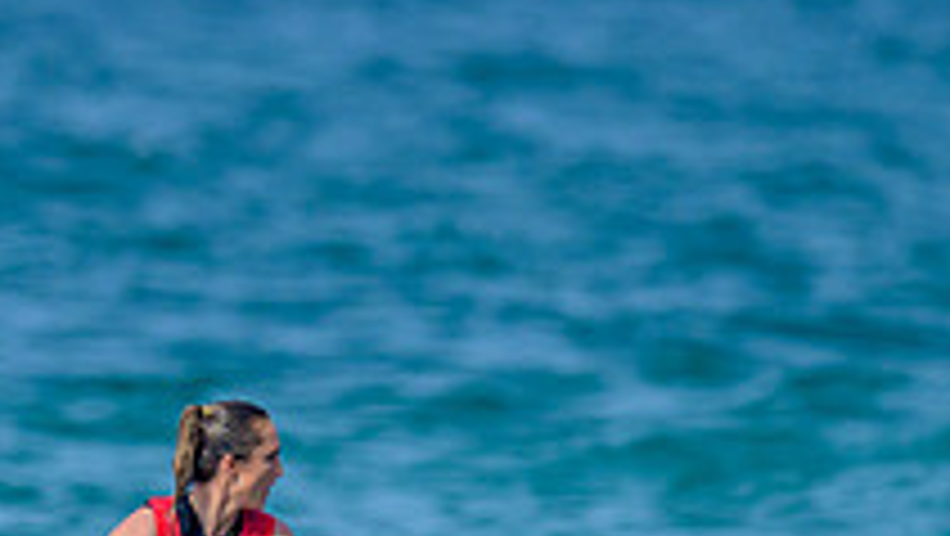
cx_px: 271
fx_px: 79727
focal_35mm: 3163
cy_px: 508
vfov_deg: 0.4
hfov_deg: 0.7
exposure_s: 1/2000
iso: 220
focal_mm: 800
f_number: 6.3
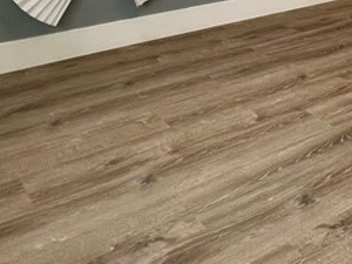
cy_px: -158
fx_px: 529
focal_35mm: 52
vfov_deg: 22.0
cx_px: 458
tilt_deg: +1.4
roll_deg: -0.4
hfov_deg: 29.6
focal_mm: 1.57
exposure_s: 1/120
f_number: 1.8
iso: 160
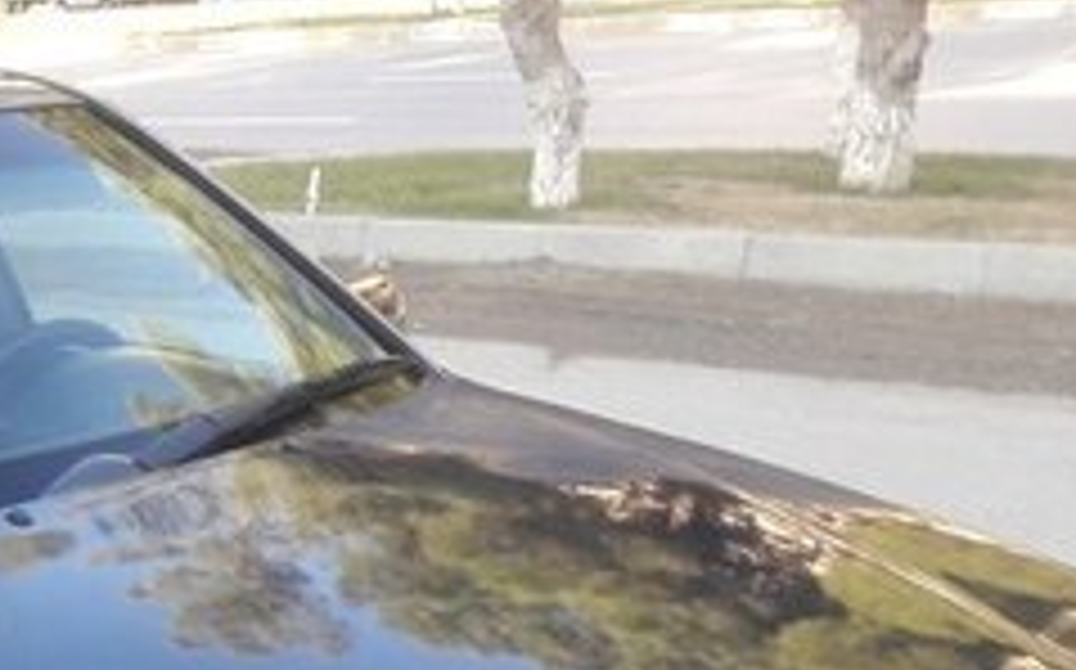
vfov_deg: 15.4
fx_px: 2403
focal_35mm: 82
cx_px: -81
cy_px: 785
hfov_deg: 23.8
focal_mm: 3.7
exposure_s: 1/105
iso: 40
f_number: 1.9
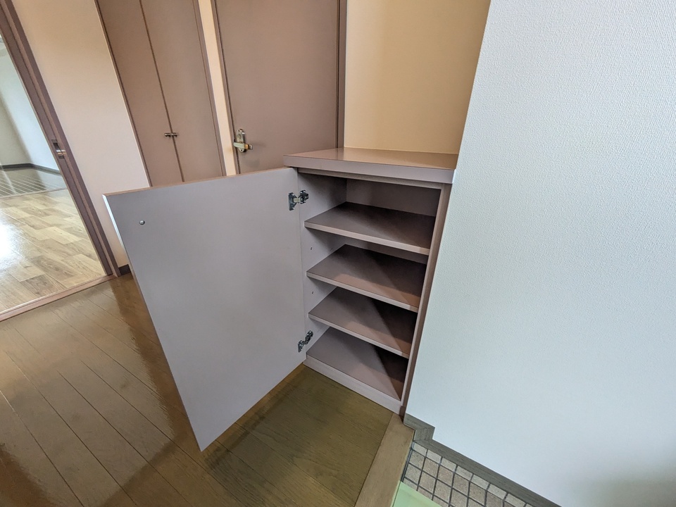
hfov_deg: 102.1
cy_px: 254
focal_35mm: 14
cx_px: 338
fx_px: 273
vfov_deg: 85.7
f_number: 2.2
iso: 241
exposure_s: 1/60
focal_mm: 1.83
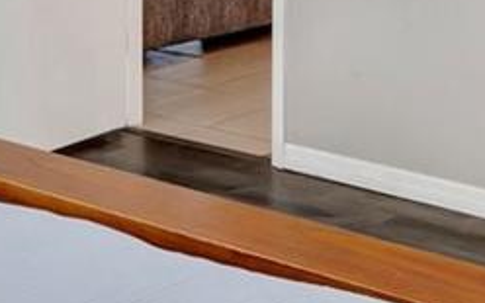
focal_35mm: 92
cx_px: 319
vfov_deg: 12.9
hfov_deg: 22.5
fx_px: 1216
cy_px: -238
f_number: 9
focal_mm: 14
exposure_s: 1/1.25
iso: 250
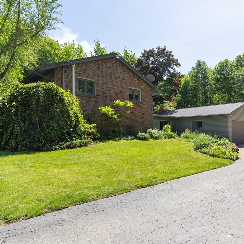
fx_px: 175
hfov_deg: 68.2
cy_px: 123
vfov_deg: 69.6
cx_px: 156
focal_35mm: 22
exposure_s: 1/250
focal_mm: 17
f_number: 7.1
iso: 160
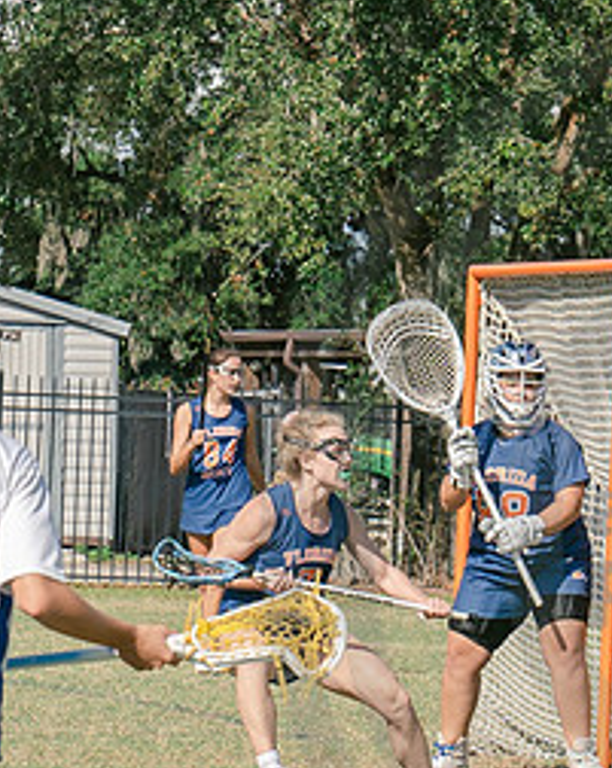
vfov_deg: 5.4
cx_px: 553
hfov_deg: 4.3
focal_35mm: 356
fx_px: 8075
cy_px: 488
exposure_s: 1/1250
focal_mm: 70
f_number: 5.6
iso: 250
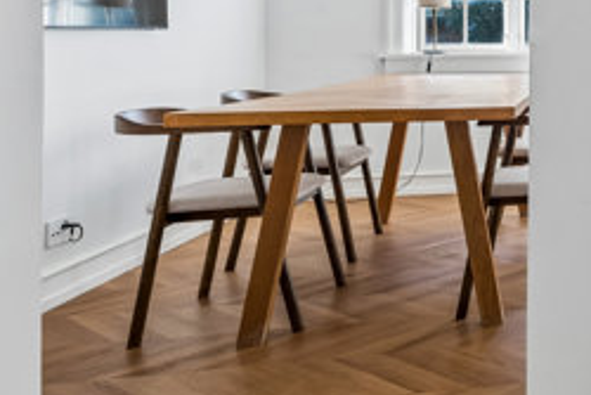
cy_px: 56
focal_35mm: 48
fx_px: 788
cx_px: 785
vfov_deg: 27.3
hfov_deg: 31.1
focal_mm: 15
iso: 250
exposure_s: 1/40
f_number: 9
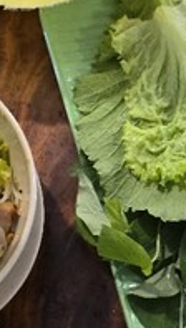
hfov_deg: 11.9
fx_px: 882
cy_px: 323
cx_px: 188
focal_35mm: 101
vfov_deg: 20.5
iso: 800
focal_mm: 6.3
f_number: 1.7
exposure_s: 1/100
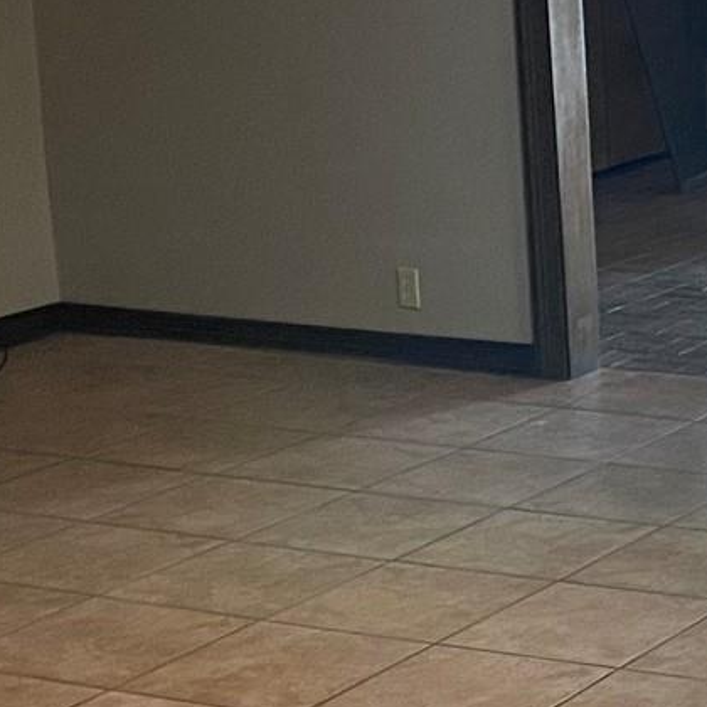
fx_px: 2588
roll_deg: -0.6
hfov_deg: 14.3
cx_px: 1136
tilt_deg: -10.1
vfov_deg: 15.5
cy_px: 286
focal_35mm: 112
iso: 400
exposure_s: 1/60
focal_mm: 4.25
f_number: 1.8
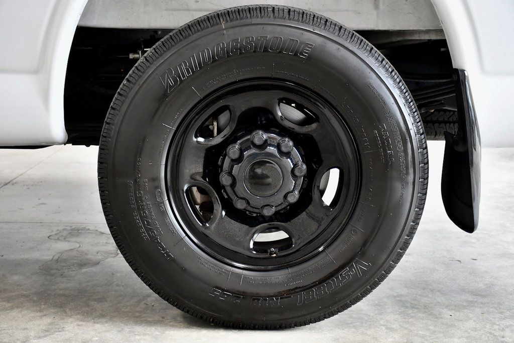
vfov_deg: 26.0
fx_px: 742
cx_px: 257
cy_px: 172
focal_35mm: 52
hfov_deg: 38.2
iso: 500
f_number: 4.2
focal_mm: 35
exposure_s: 1/100
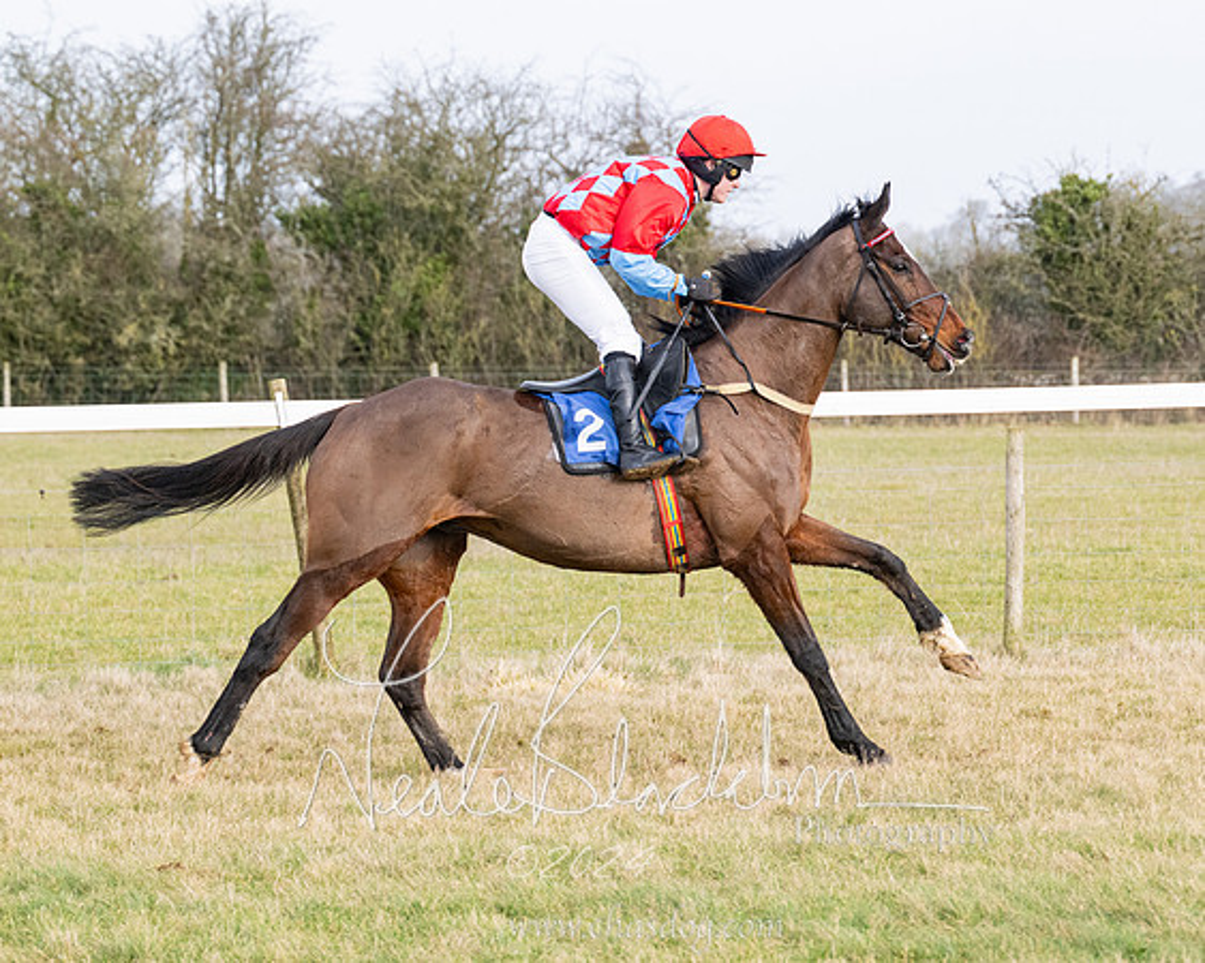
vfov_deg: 9.0
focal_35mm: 171
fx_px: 6090
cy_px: 596
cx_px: 754
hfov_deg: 11.3
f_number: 5
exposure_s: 1/1600
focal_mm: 110
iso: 800
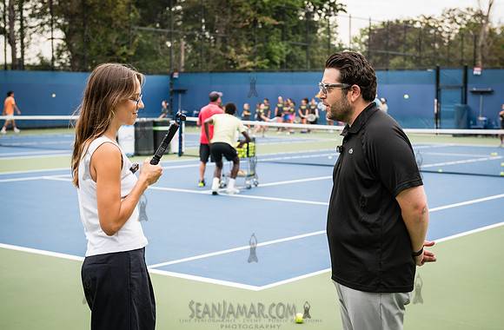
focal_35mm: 63
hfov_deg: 32.0
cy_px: 182
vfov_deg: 21.3
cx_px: 279
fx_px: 877
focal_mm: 56
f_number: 4.5
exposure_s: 1/400
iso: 400
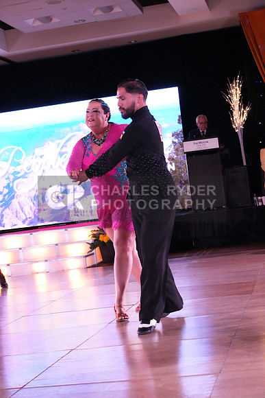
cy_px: 199
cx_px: 132
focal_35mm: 71
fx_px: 783
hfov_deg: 19.2
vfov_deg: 28.4
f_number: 7.1
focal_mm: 71
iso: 8000
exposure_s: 1/250
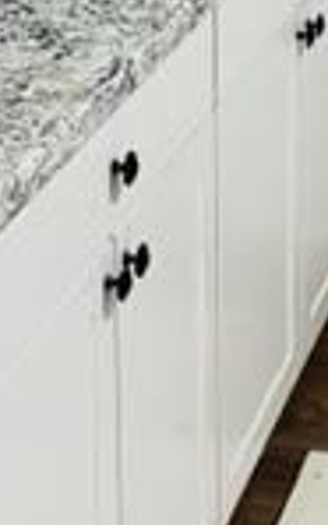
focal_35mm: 118
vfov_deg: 15.8
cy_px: -338
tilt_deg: -7.7
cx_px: 423
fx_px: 1689
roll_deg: +1.0
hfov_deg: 10.8
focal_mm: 5.1
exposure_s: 1/60
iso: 200
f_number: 1.6
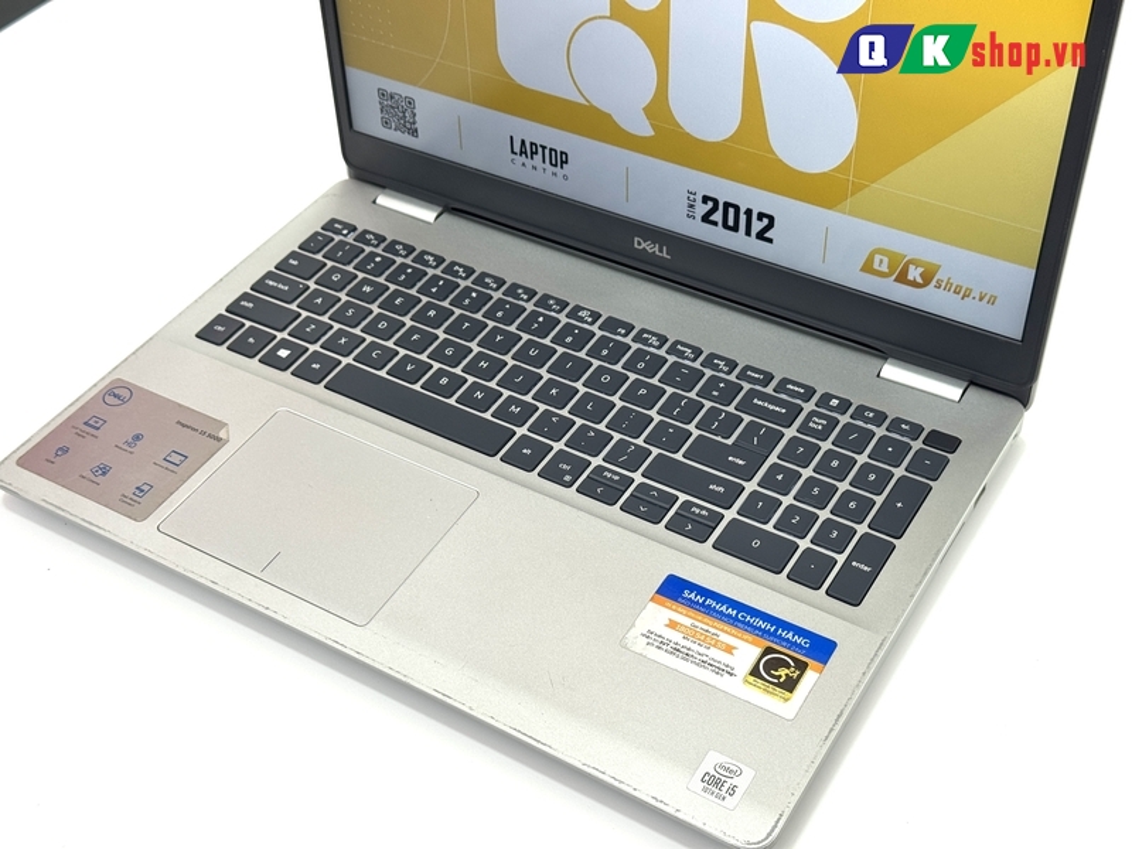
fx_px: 1570
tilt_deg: -42.5
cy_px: 424
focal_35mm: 48
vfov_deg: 30.3
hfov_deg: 39.7
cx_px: 566
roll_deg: +5.0
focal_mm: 6.76
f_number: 1.78
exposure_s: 1/100
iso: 64
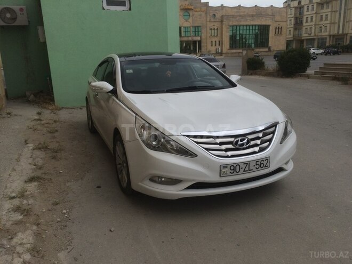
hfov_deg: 61.7
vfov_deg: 48.2
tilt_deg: -14.6
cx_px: 176
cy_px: 132
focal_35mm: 29
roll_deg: +2.6
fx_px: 295
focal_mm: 4.15
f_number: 2.2
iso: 32
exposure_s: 1/1282
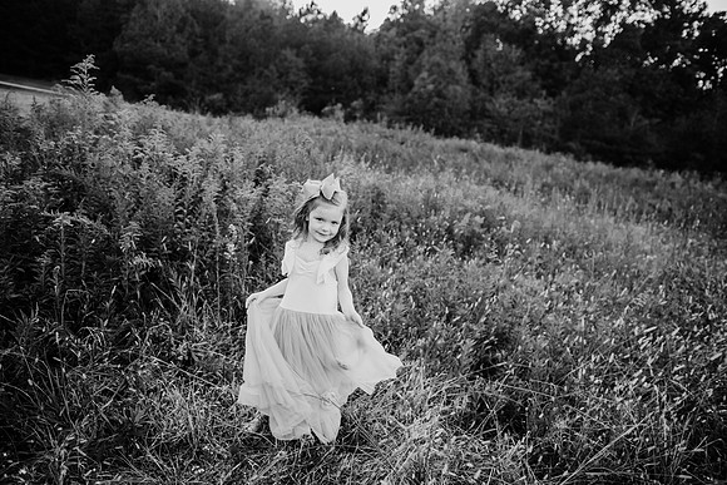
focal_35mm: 24
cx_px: 364
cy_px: 242
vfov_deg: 53.2
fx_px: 485
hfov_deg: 73.7
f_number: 2.5
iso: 250
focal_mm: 24
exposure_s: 1/400
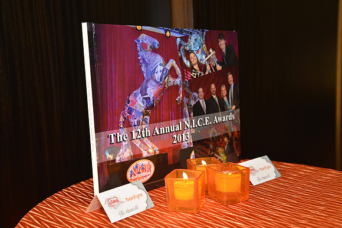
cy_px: 114
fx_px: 399
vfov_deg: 31.9
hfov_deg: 46.4
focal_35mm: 42
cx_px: 171
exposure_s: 1/60
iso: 560
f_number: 4.2
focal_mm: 42
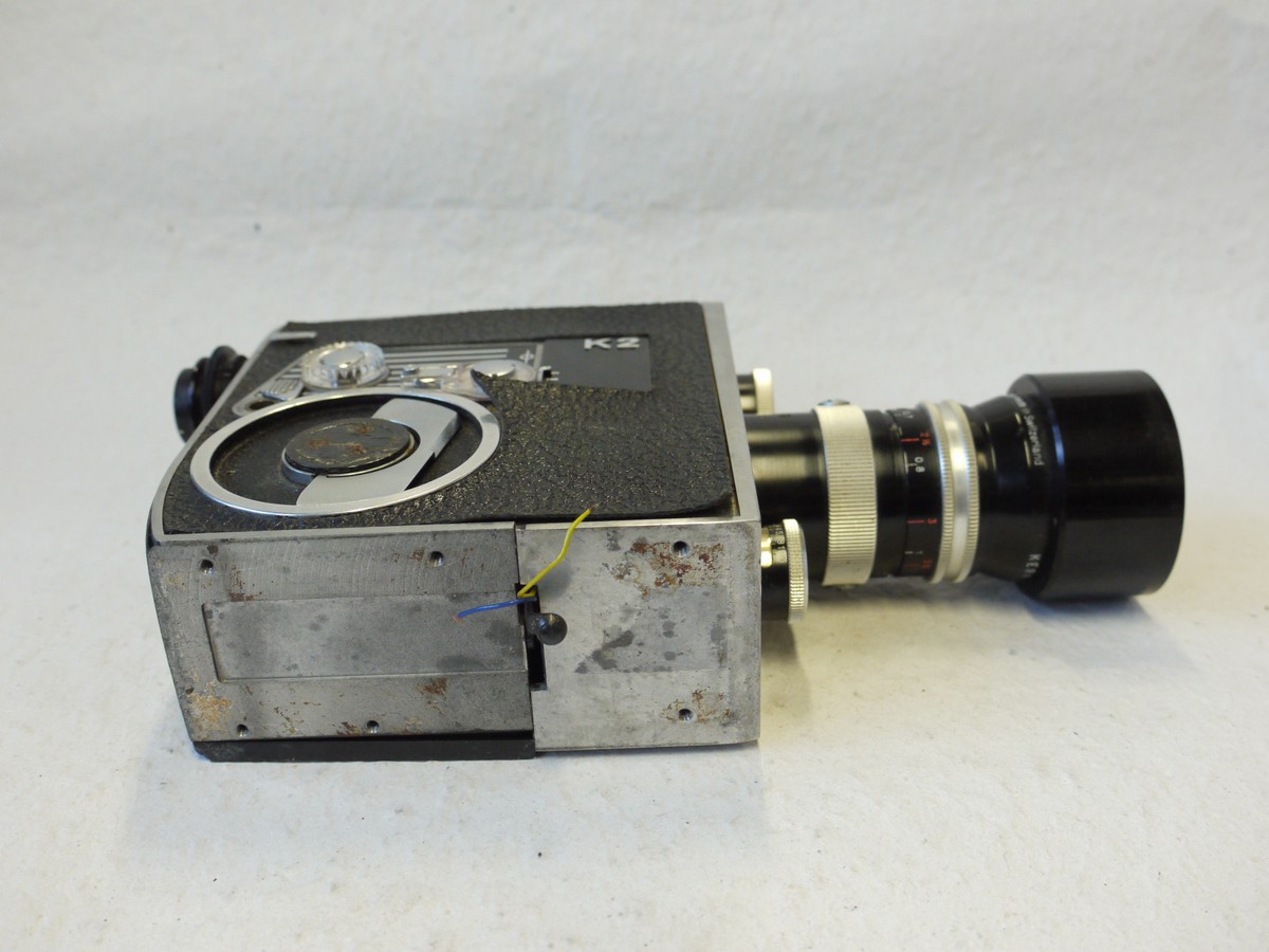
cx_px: 634
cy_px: 476
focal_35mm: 36
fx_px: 1320
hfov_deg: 51.4
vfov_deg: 39.7
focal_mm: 18
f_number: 5
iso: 800
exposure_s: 1/100
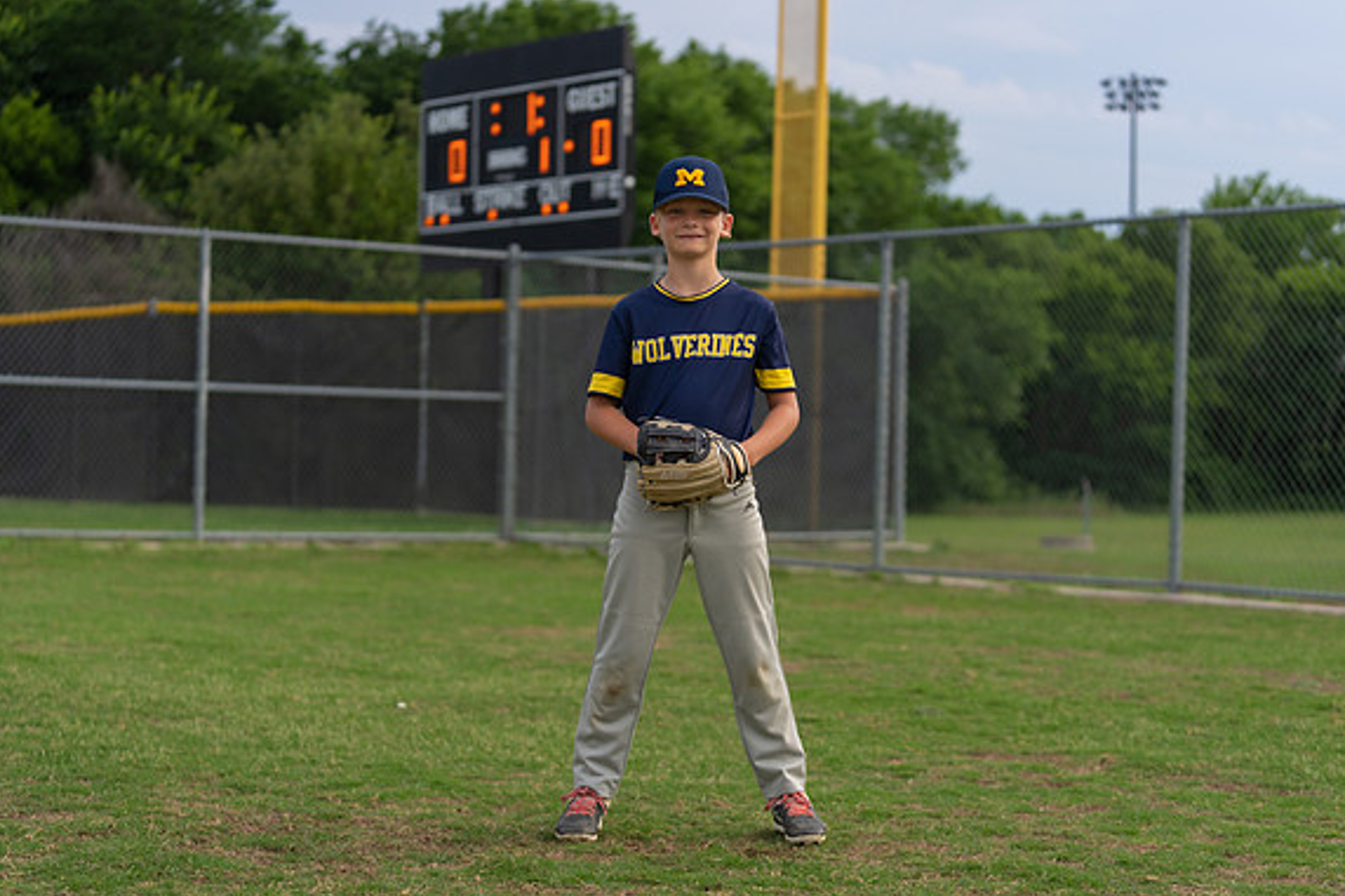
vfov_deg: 19.2
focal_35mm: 71
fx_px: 2652
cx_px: 665
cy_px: 446
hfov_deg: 28.5
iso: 160
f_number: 2.8
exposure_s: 1/320
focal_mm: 70
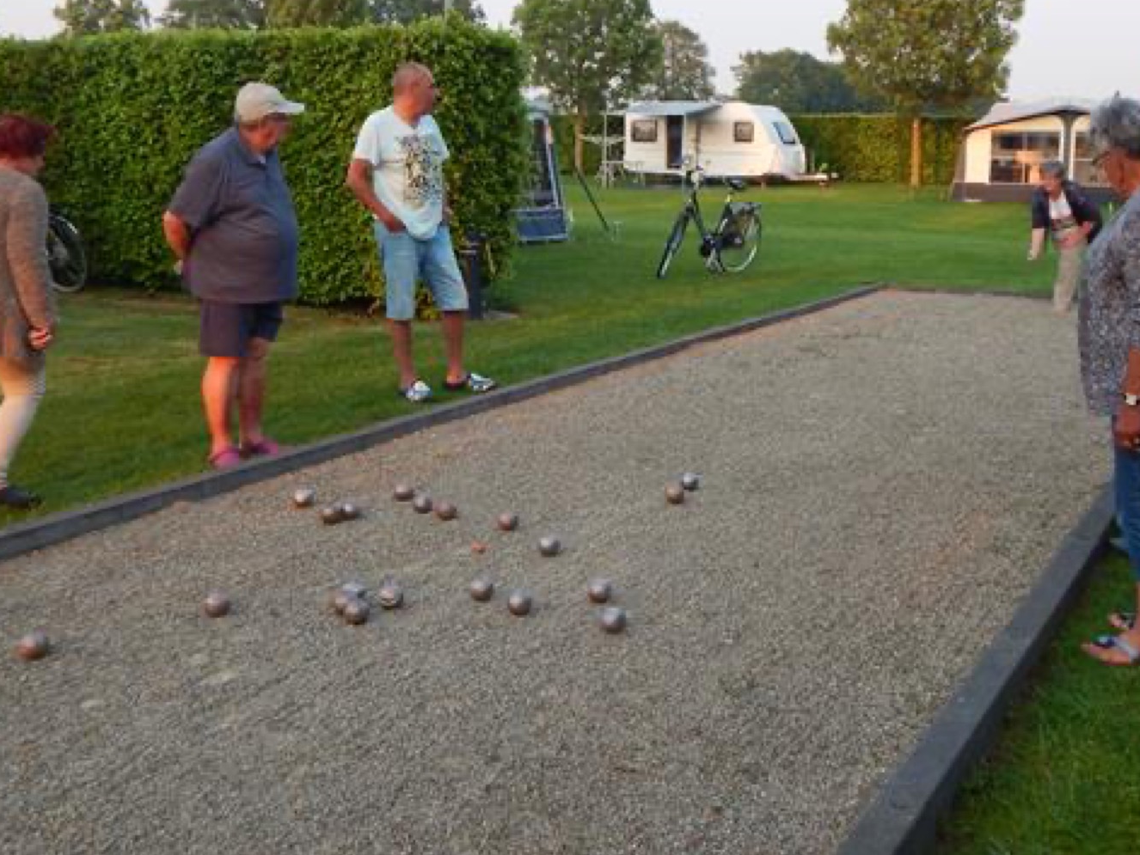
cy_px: 318
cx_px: 703
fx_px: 1252
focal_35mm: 38
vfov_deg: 37.5
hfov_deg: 48.6
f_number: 3.2
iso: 125
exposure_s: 1/200
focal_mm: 5.1
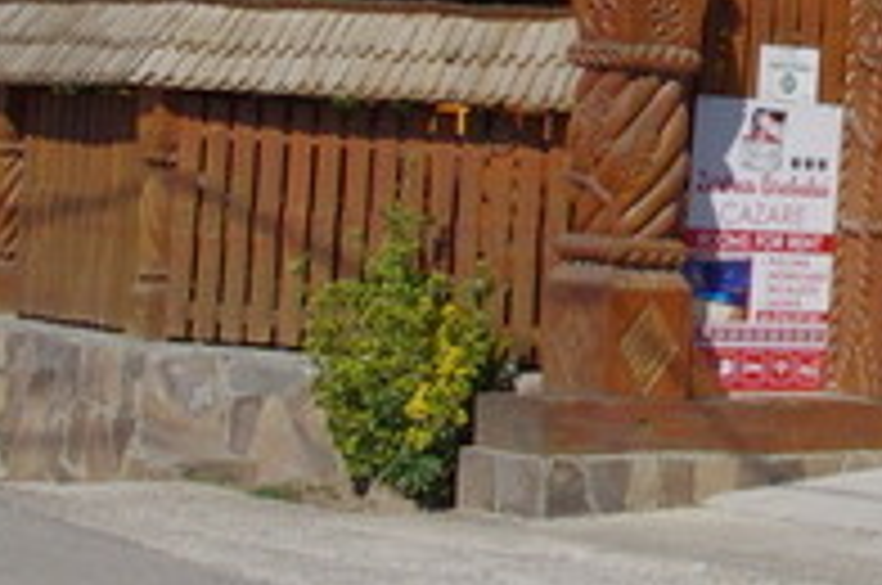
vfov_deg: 8.4
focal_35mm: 162
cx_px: 1125
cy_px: -104
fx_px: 3962
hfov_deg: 12.3
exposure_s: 1/1000
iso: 400
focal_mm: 20.63
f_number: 11
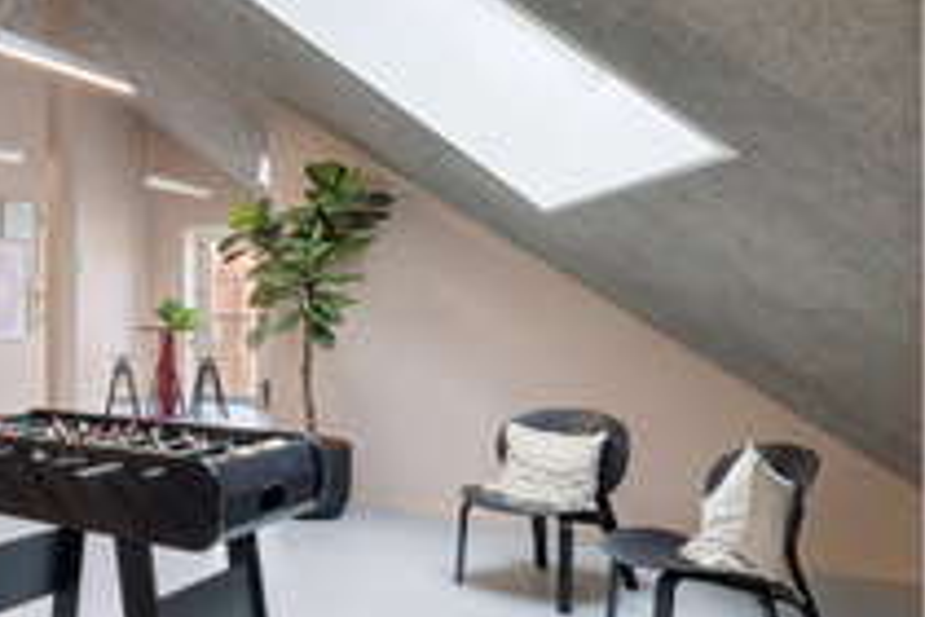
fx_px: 1002
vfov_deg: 34.2
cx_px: 97
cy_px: 291
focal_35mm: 39
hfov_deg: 45.1
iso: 200
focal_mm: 13
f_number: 8
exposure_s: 1/30
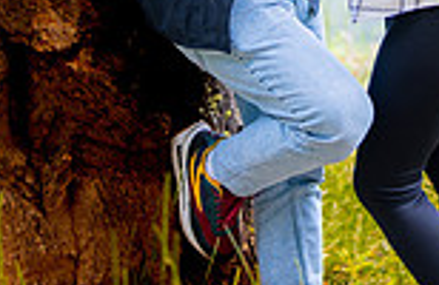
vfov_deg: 8.6
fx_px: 1839
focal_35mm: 152
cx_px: 518
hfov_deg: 13.3
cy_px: -210
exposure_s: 1/1600
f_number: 1.2
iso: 200
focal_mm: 35
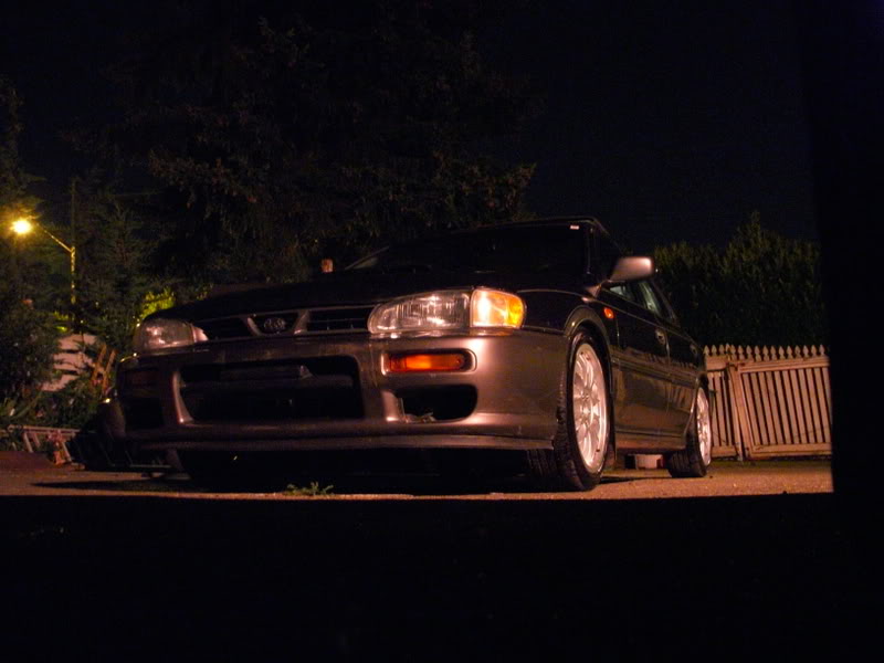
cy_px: 332
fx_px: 970
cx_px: 442
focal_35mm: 38
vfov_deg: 37.7
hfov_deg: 49.0
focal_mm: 6.3
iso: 800
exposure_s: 1
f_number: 3.3
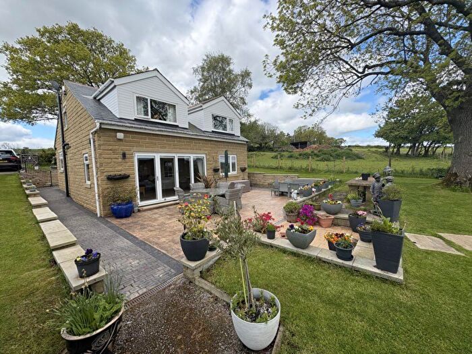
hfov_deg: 102.1
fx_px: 191
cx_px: 236
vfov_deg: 85.7
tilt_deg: -3.3
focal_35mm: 14
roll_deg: +2.3
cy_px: 177
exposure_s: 1/879
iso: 64
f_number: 2.2
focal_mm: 2.22
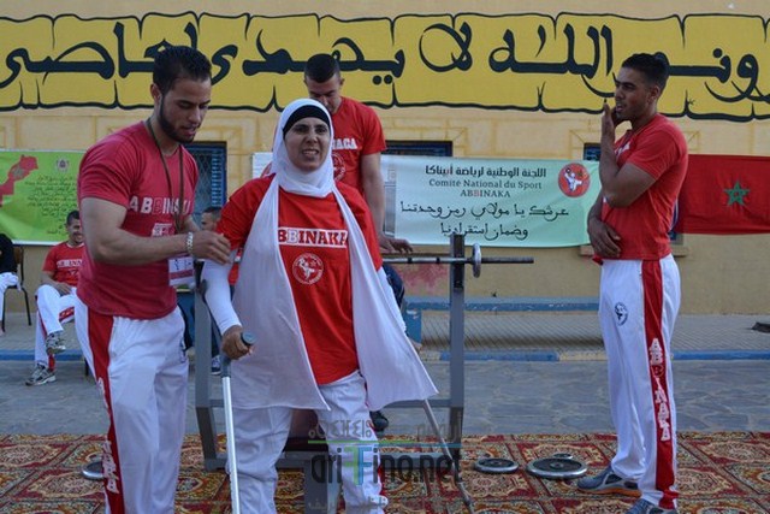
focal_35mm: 39
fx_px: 834
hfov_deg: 49.5
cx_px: 385
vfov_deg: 34.2
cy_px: 257
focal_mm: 26
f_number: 6.3
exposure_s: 1/160
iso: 200
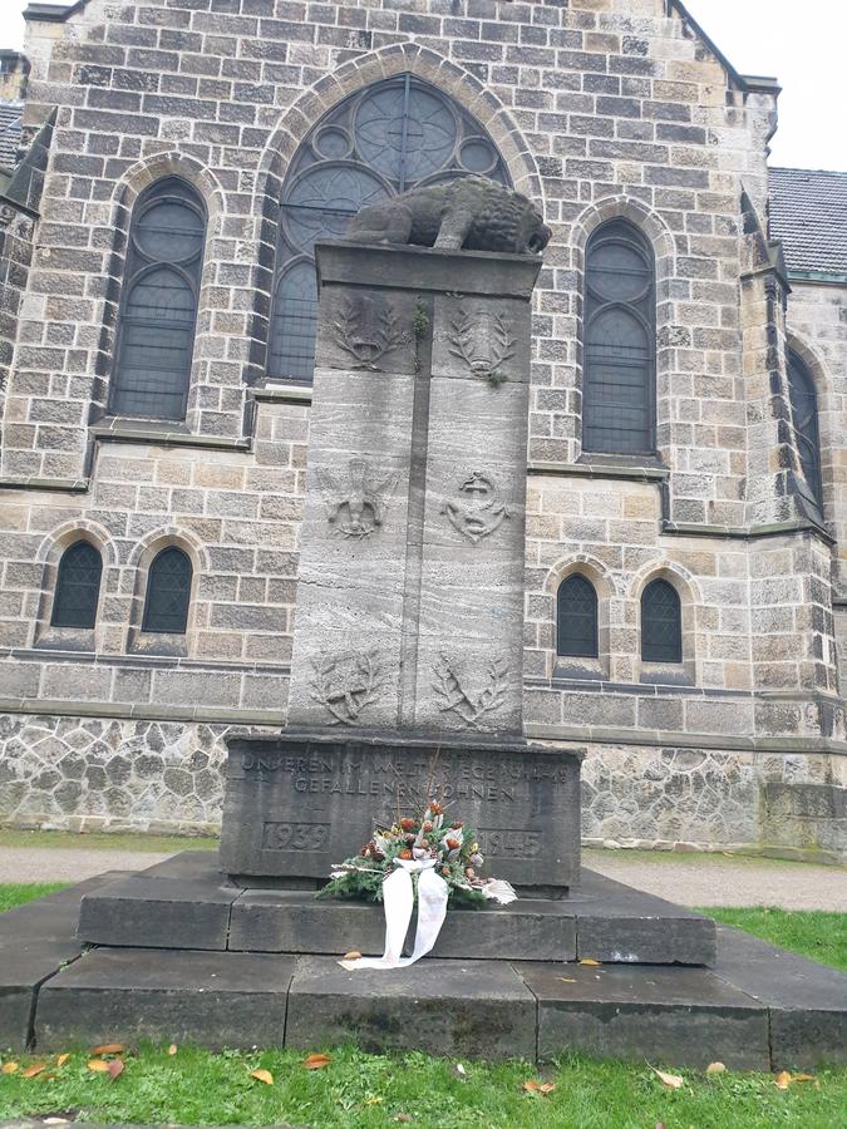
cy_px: 564
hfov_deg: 53.1
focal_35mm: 26
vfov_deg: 67.3
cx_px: 424
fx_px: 848
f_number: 2.4
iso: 320
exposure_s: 1/50
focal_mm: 4.3
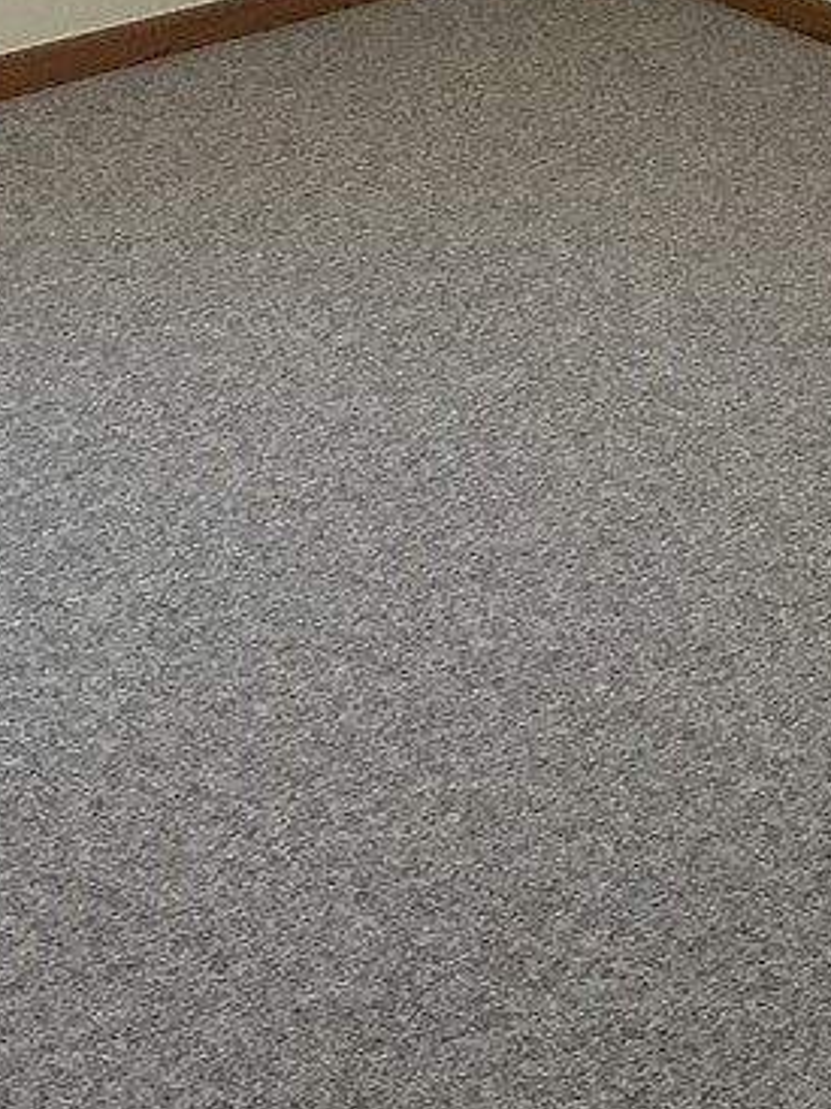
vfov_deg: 22.0
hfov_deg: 18.0
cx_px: 680
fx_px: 2594
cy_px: -284
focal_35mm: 81
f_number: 1.8
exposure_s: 1/60
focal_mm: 3
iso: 100
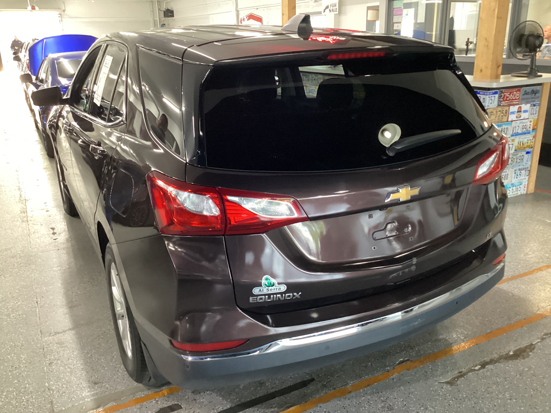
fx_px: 493
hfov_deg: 58.4
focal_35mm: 31
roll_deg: +1.1
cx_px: 276
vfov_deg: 45.4
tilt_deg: -20.4
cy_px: 206
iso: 640
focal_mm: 3.3
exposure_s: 1/30
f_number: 2.4
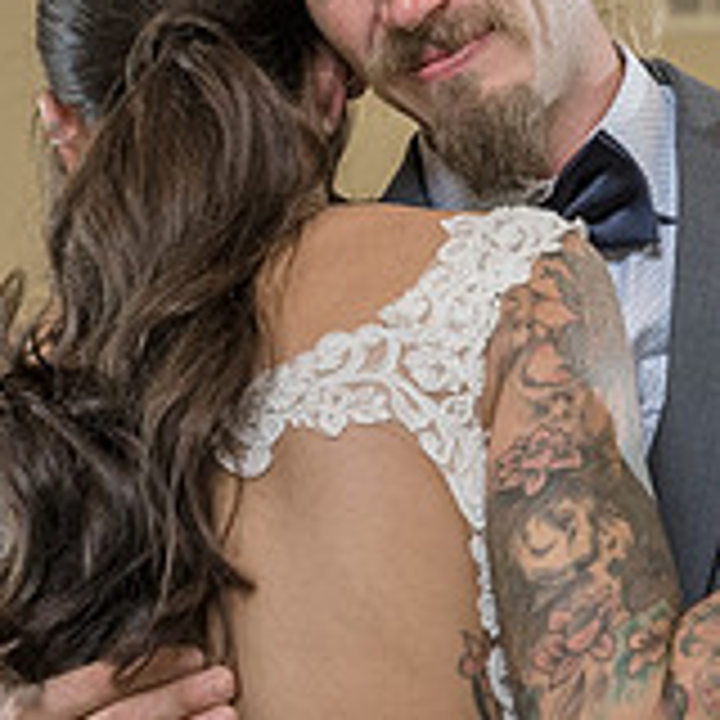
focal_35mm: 316
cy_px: 3
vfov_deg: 5.5
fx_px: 7436
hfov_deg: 5.5
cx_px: 538
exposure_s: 1/250
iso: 2000
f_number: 4
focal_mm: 58
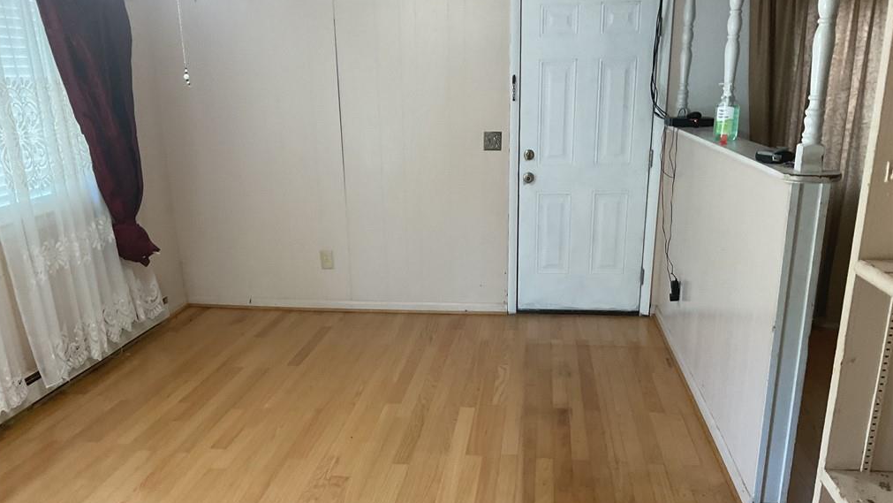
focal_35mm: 32
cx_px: 444
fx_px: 758
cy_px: 331
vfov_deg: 36.4
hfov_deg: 61.0
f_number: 1.8
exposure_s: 1/60
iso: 100
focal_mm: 3
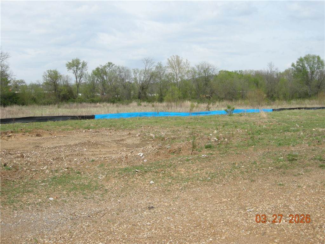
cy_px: 122
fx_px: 329
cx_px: 162
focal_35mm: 35
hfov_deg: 52.6
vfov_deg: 40.7
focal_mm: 7.5
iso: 64
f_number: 6.1
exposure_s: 1/226
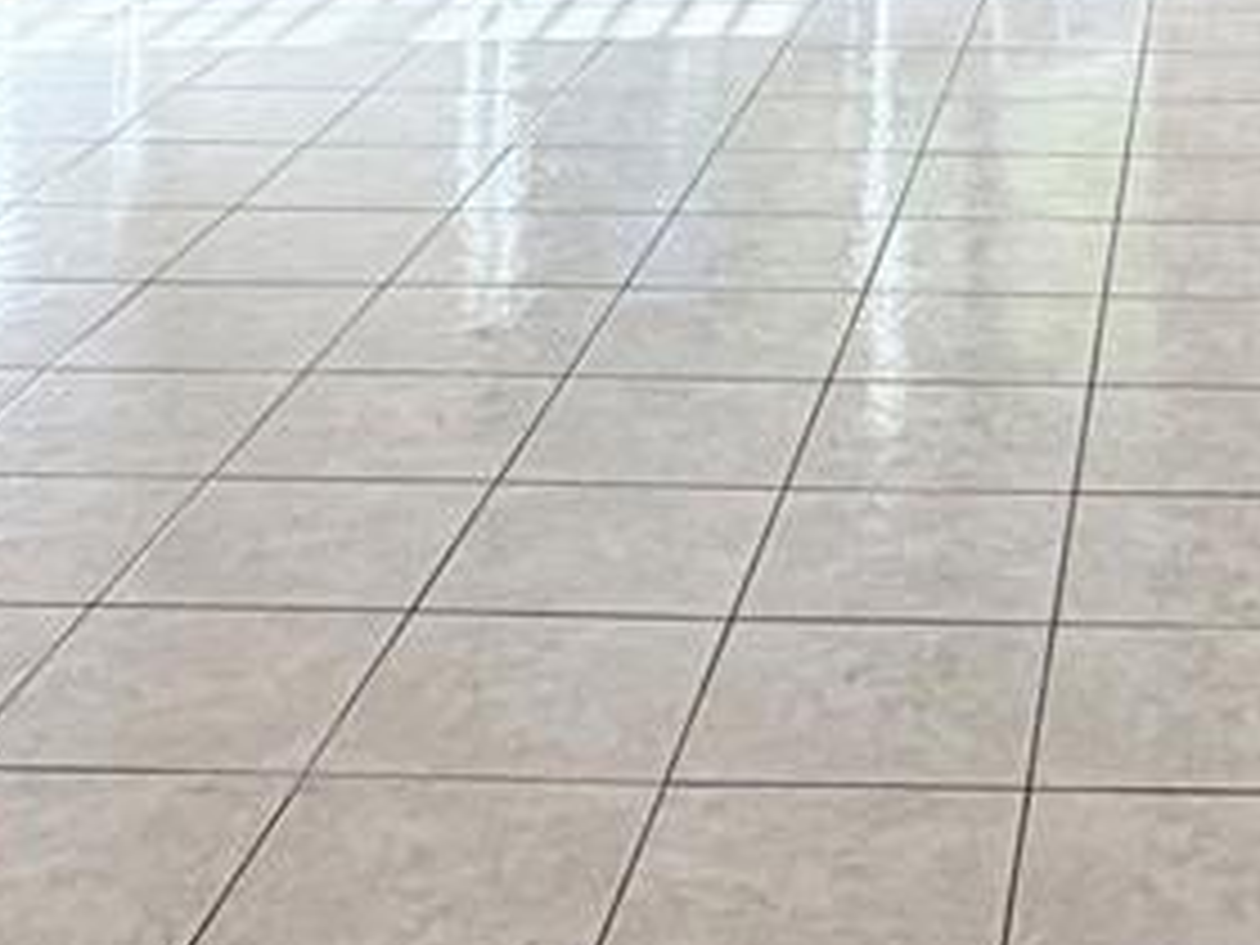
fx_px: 2912
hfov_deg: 23.6
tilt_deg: +2.7
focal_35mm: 80
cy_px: -752
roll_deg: -0.3
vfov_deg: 15.8
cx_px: 1192
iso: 100
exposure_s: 1/120
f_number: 2.2
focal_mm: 2.22
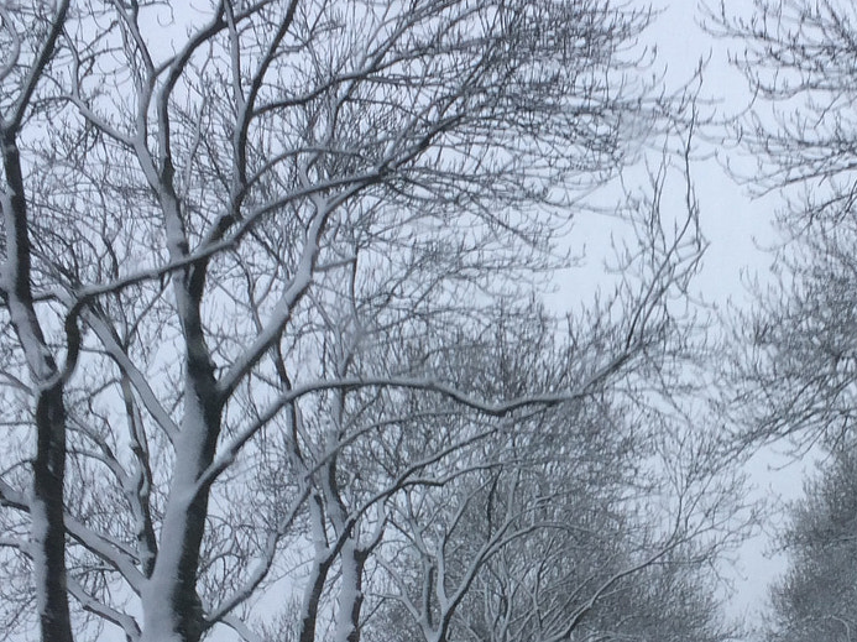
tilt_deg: +14.4
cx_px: 722
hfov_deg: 28.2
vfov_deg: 21.8
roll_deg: +0.1
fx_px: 1658
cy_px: 413
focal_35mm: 67
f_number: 2.2
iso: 32
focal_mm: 4.15
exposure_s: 1/127
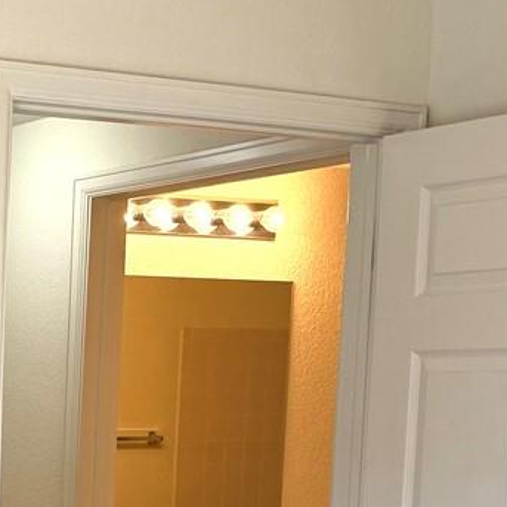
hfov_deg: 16.3
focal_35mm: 99
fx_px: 1640
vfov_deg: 16.8
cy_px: 613
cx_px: -208
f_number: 1.78
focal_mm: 6.76
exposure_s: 1/135
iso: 100
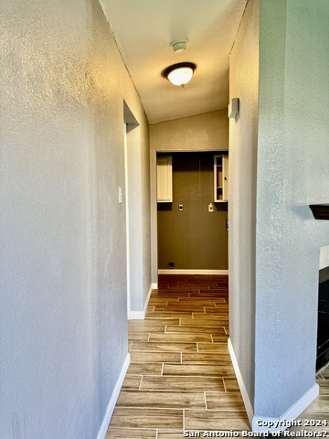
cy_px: 220
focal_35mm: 24
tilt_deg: -3.9
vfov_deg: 71.6
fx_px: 304
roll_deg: +0.6
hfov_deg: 56.8
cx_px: 164
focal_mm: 6.86
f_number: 1.78
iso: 160
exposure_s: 1/60
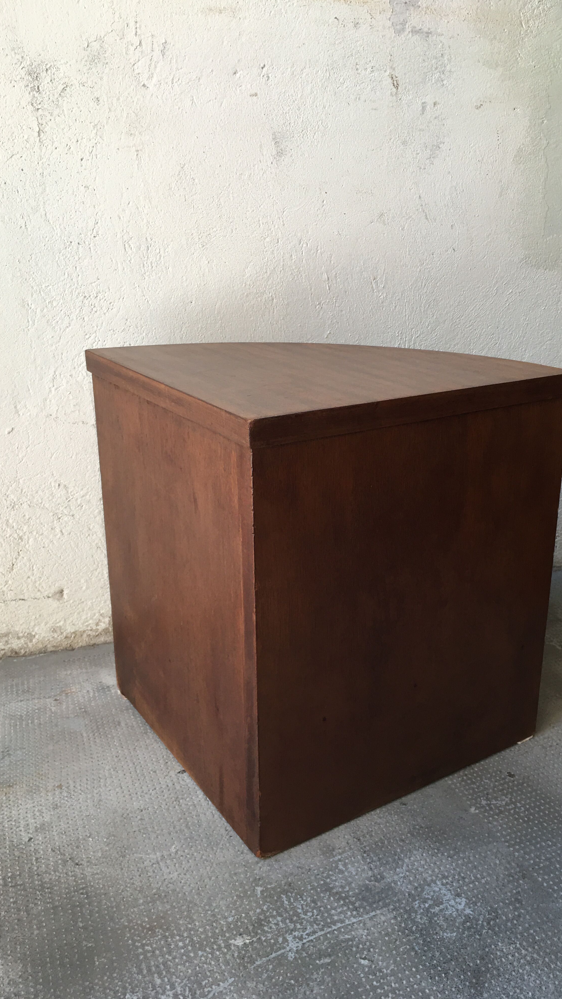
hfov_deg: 36.6
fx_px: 848
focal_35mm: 32
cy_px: 505
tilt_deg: -20.2
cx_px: 333
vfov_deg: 61.0
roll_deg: -0.9
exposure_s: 1/33
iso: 25
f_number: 2.2
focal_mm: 4.15
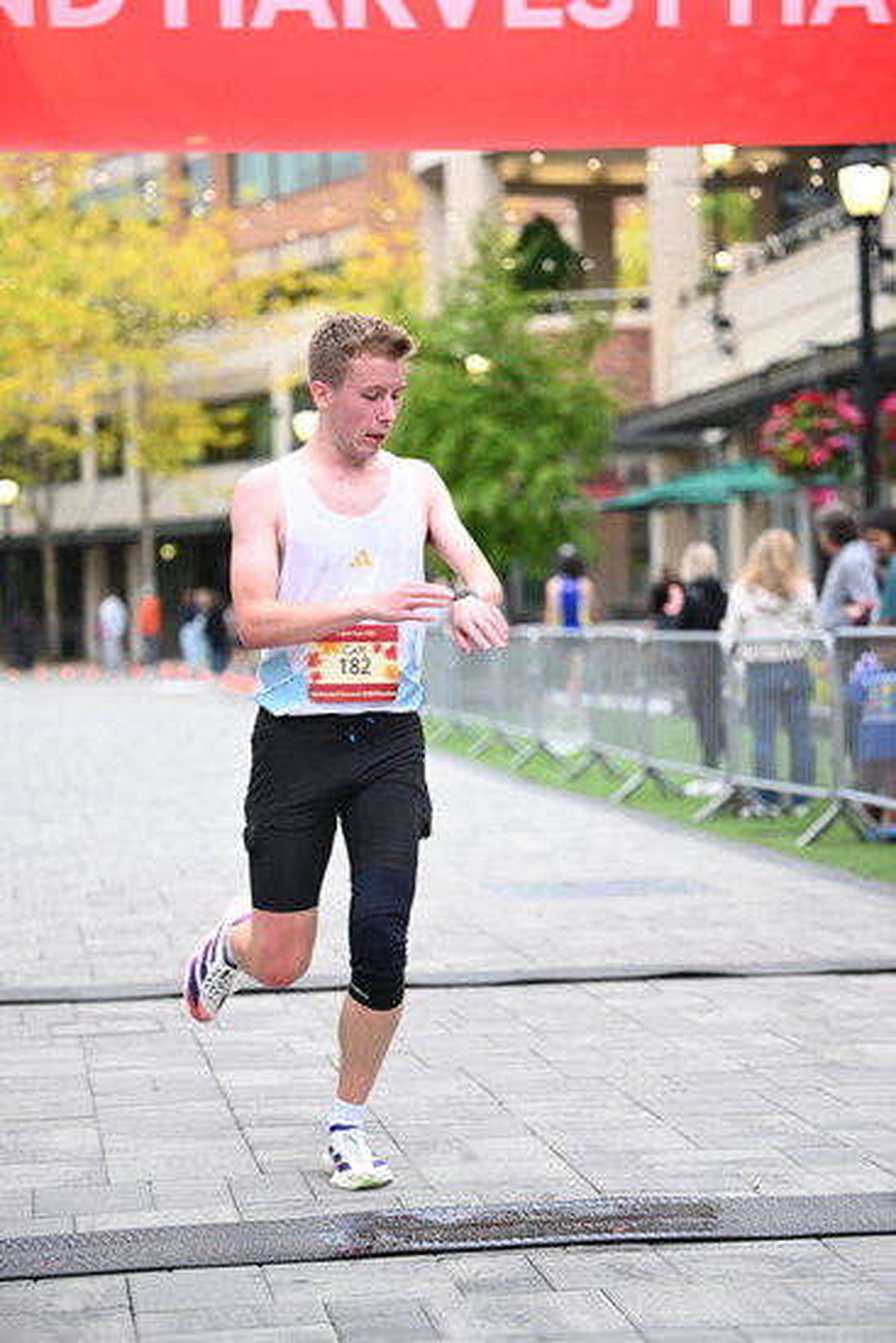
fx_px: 3208
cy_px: 672
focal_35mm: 86
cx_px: 448
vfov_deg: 23.6
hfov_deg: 15.9
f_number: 2.8
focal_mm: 86
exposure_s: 1/1250
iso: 1600
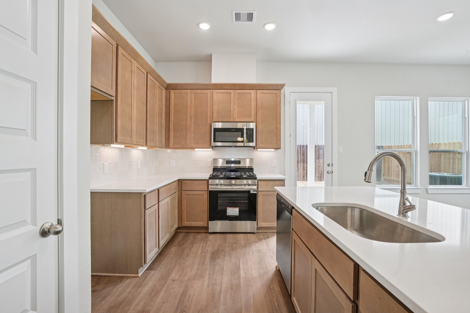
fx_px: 209
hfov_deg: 96.7
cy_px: 156
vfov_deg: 73.7
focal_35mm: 16
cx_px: 235
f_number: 8
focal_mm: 16
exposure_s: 1/30
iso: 400
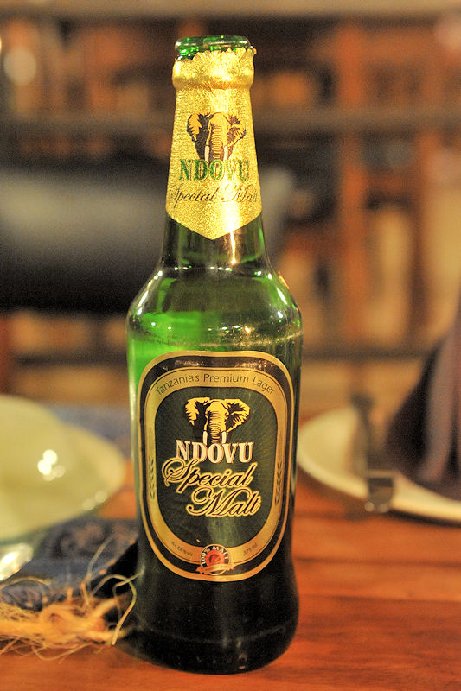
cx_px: 230
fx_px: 769
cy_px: 346
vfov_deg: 48.5
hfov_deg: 33.4
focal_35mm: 40
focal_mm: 40
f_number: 3.5
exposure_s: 1/20
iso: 3200
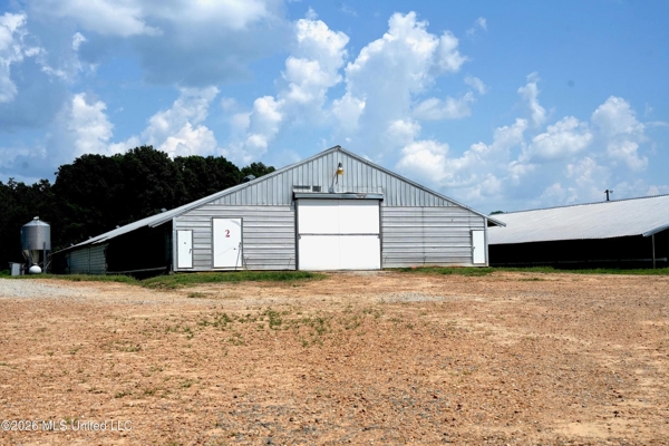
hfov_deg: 38.2
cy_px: 223
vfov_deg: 26.0
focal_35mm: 52
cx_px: 334
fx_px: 966
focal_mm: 52
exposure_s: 1/2500
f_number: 8
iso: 320
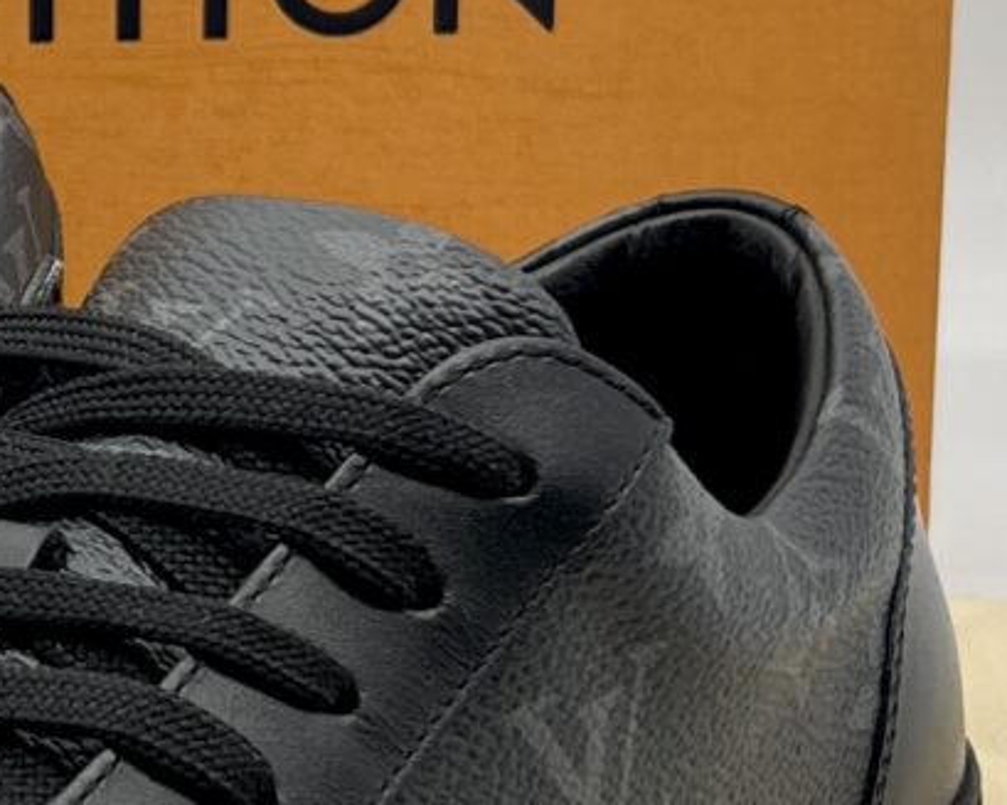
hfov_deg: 11.9
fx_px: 4738
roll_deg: +1.0
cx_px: -170
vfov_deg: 9.7
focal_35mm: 159
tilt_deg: -15.0
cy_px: 490
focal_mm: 5.7
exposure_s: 1/102
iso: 32
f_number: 1.5
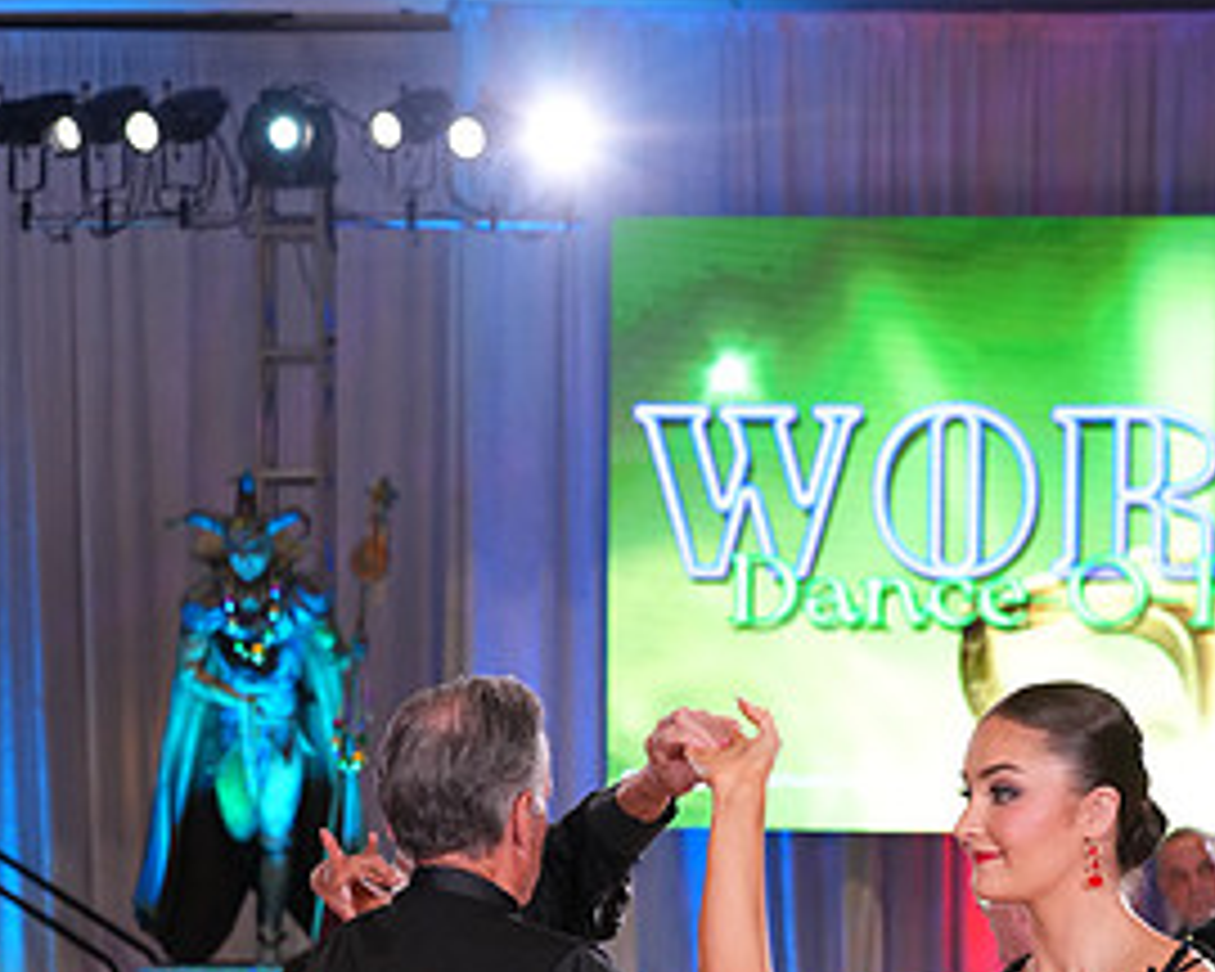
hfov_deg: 16.7
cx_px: 767
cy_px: 1300
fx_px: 4135
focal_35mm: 115
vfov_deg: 12.9
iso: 2000
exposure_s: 1/400
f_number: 4
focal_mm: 57
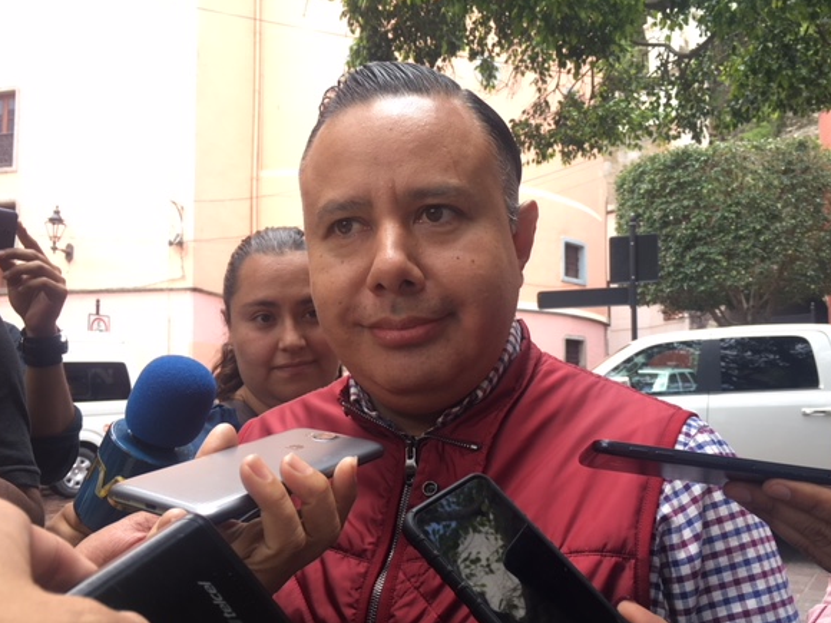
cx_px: 428
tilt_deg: +4.3
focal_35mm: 32
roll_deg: -0.5
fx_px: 768
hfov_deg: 56.8
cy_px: 339
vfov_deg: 44.1
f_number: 2.2
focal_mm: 4.15
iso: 25
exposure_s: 1/120
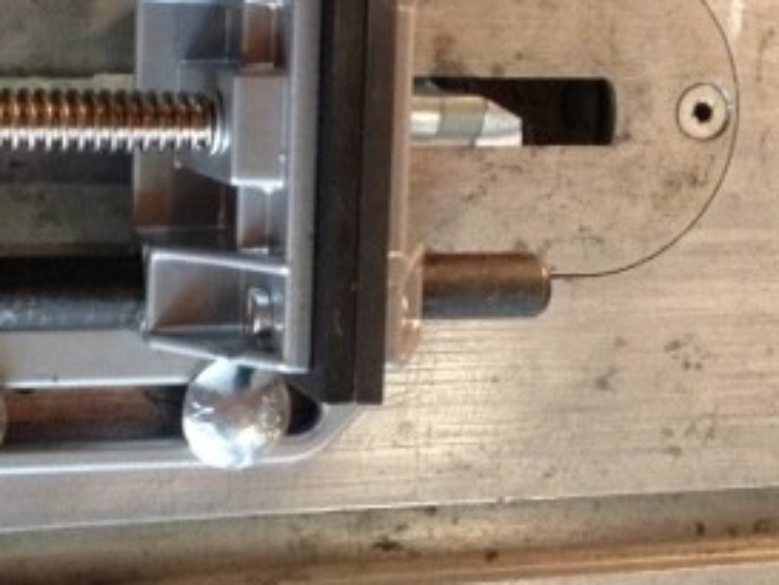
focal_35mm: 82
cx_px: 231
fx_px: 1846
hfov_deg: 23.7
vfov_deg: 17.9
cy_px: 177
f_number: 2.4
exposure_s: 1/20
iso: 400
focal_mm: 4.28
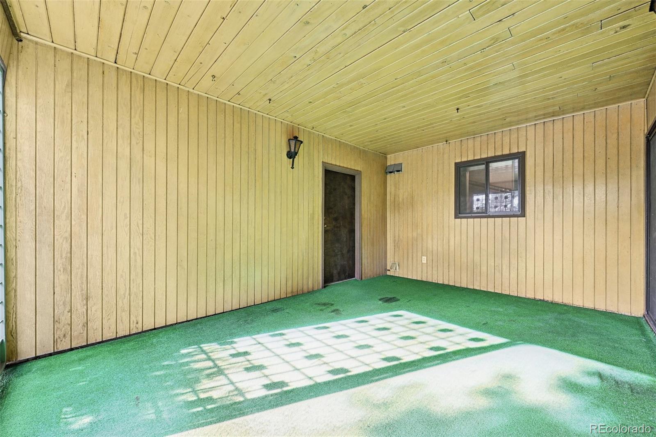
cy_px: 218
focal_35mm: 14
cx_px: 328
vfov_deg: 81.2
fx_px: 255
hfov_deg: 104.3
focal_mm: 14
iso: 400
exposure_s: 1/4
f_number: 11
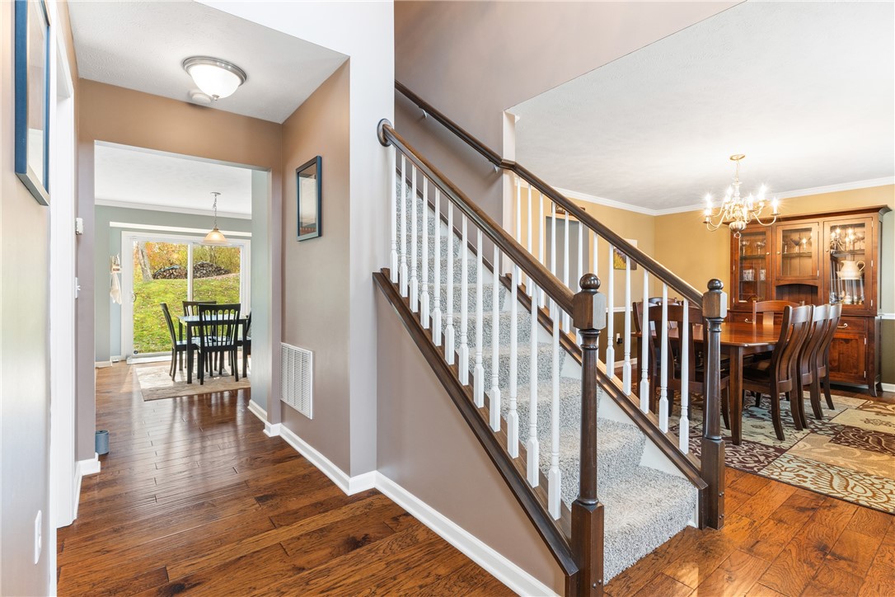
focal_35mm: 17
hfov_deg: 93.3
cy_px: 298
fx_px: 423
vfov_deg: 70.4
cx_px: 448
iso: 500
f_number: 9
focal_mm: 17
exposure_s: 1/4
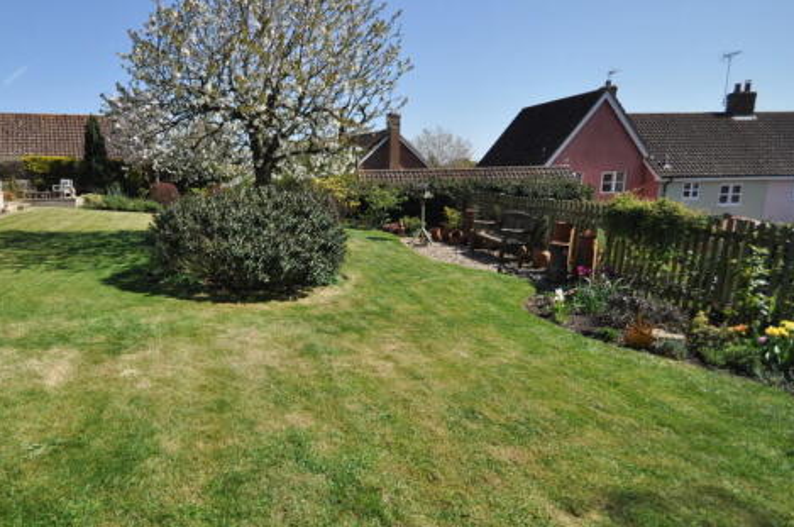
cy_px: 273
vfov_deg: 59.3
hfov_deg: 78.9
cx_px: 271
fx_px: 462
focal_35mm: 21
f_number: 4
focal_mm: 10
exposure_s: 1/4000
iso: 400
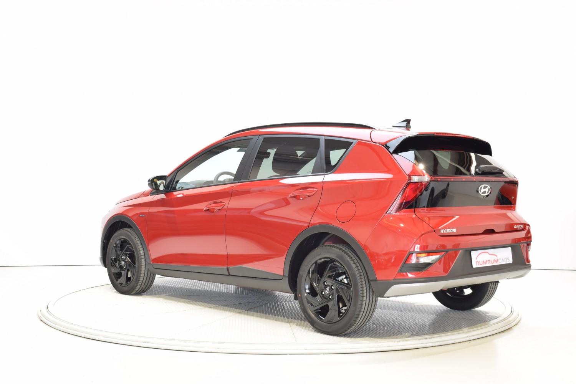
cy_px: 192
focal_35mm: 46
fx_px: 744
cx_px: 288
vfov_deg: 28.9
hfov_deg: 42.3
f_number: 11
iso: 100
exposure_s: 1/1.3
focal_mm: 31
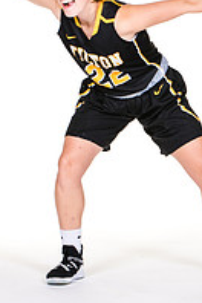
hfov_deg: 5.2
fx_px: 2239
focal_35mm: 266
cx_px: 141
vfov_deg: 7.7
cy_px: 103
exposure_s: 1/160
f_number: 6.3
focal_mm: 78
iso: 200
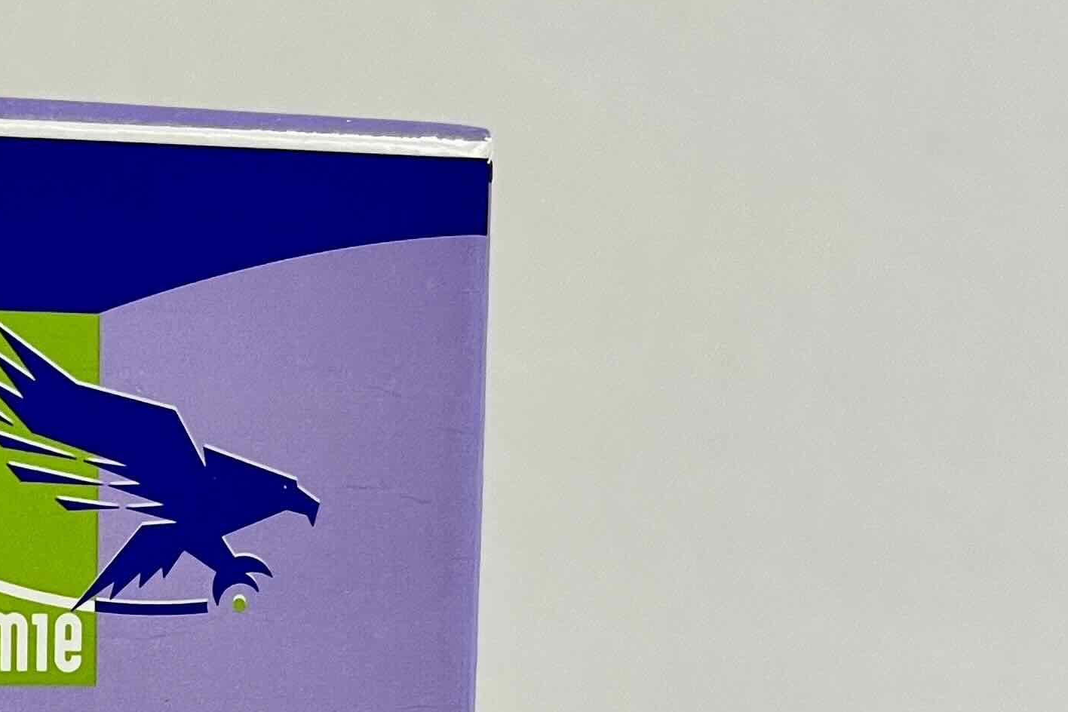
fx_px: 2284
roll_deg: -0.5
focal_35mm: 77
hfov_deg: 24.8
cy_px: 1000
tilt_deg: -5.5
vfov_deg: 16.5
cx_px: -45
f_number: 1.6
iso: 80
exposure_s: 1/50
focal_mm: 5.1
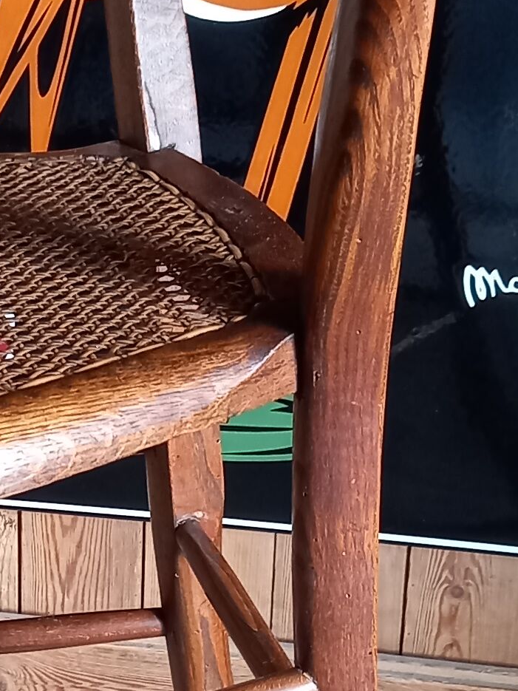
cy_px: 503
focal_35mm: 107
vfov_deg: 18.3
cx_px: 86
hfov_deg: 13.7
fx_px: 2135
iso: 250
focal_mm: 4.6
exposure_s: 1/25
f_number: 2
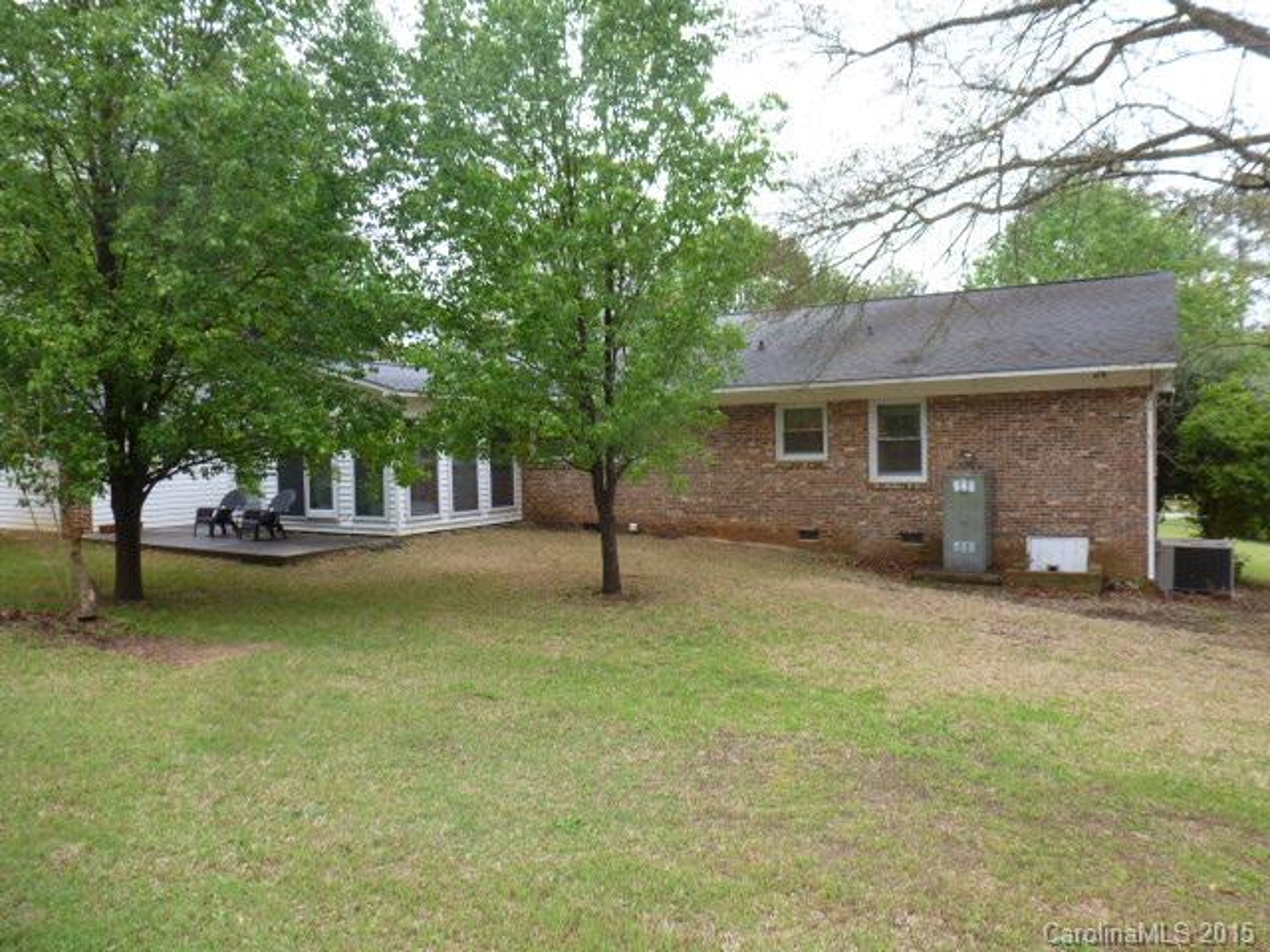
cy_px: 476
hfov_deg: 71.6
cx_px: 635
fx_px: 881
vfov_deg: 56.8
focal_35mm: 24
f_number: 3.3
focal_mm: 4.3
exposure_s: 1/80
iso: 100
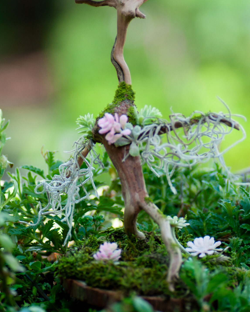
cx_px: 126
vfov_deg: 8.6
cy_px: 89
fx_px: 2081
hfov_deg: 6.9
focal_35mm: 225
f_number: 3.5
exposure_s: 1/400
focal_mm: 90
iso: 200
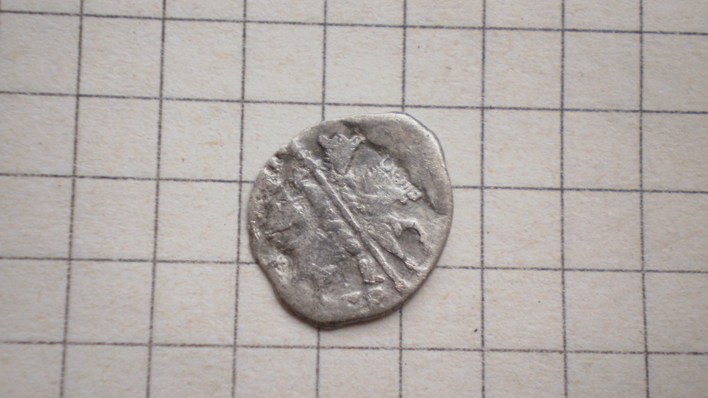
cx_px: 354
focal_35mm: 53
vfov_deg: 22.6
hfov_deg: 39.2
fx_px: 995
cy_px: 214
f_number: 3.5
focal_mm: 7.4
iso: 100
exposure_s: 1/125
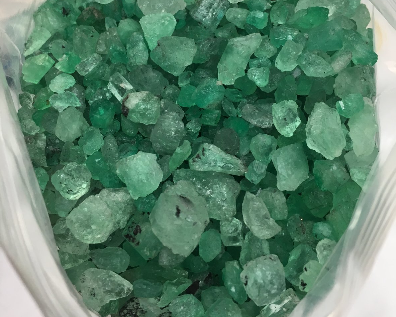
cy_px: 118
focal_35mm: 38
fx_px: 445
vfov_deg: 38.9
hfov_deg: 47.9
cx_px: 197
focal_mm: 4.15
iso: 32
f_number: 2.2
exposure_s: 1/30
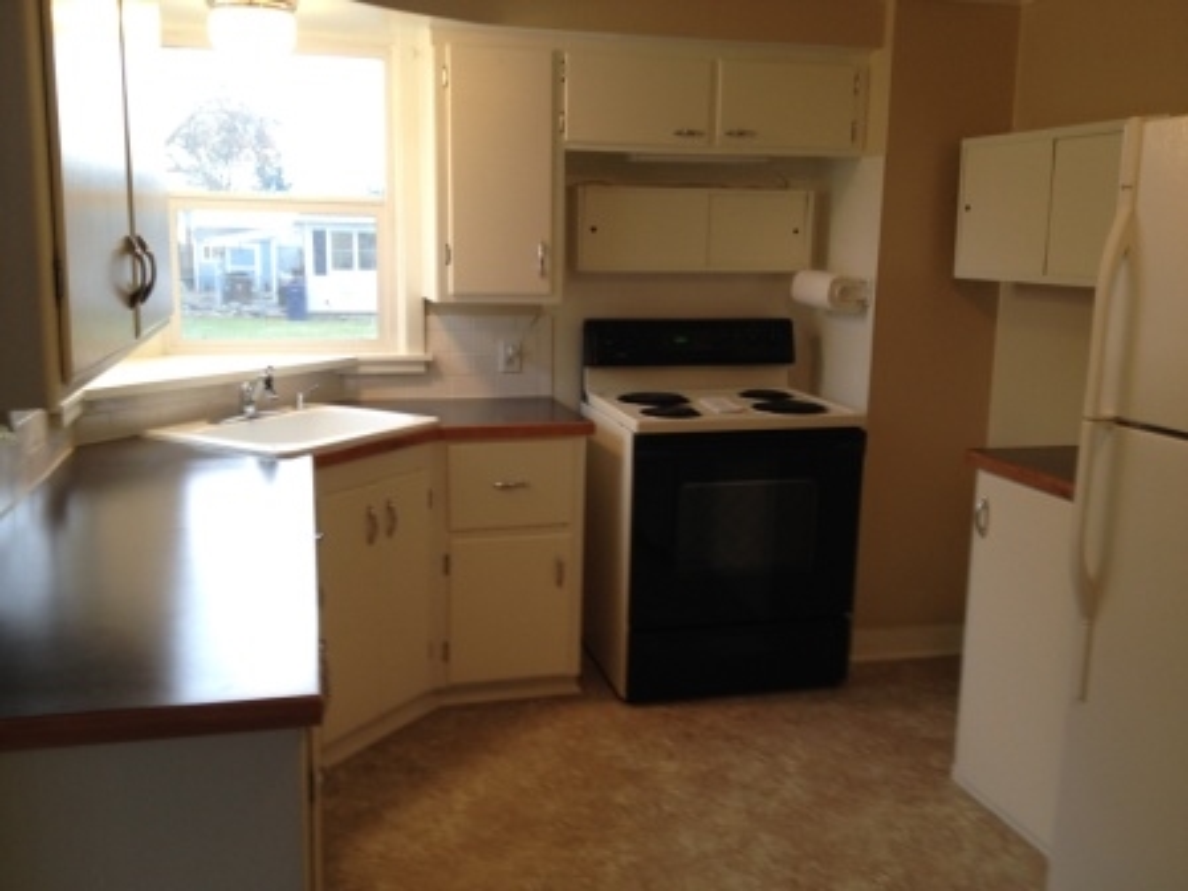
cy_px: 446
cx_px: 594
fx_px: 1201
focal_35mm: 35
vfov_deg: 40.7
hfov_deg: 52.6
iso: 64
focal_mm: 4.28
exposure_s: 1/30
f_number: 2.4
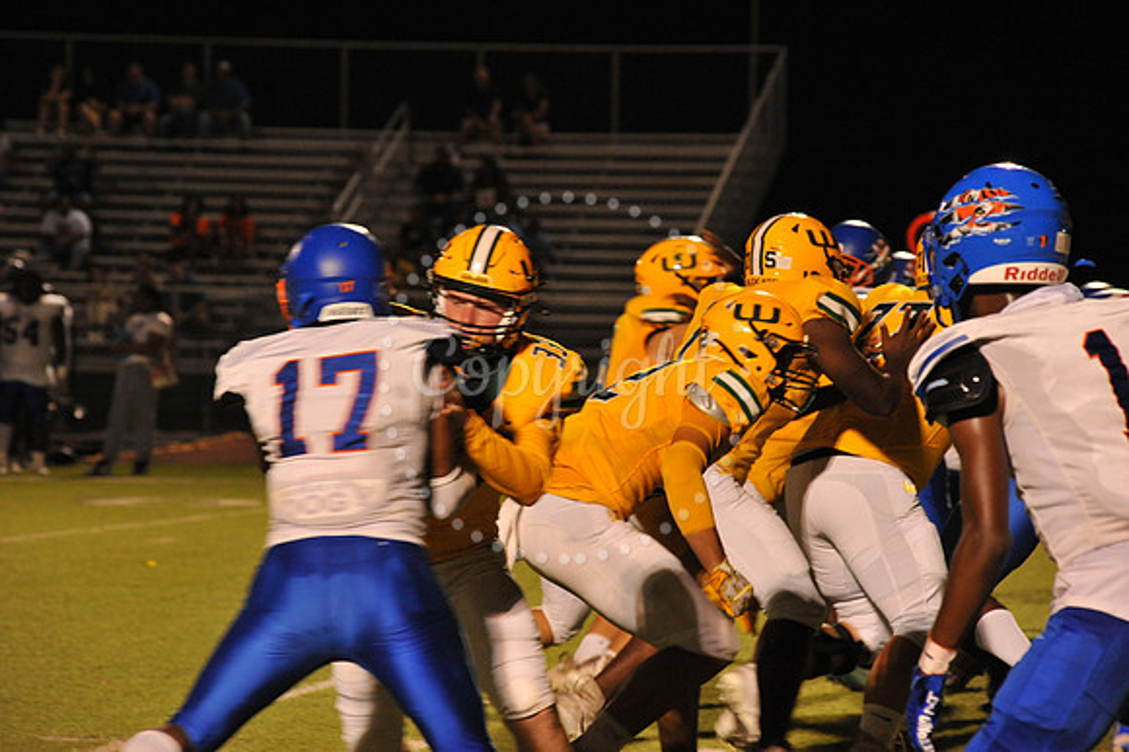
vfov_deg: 6.9
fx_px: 6268
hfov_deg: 10.3
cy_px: 376
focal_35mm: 200
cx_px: 564
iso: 3200
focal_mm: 200
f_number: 8
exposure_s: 1/160
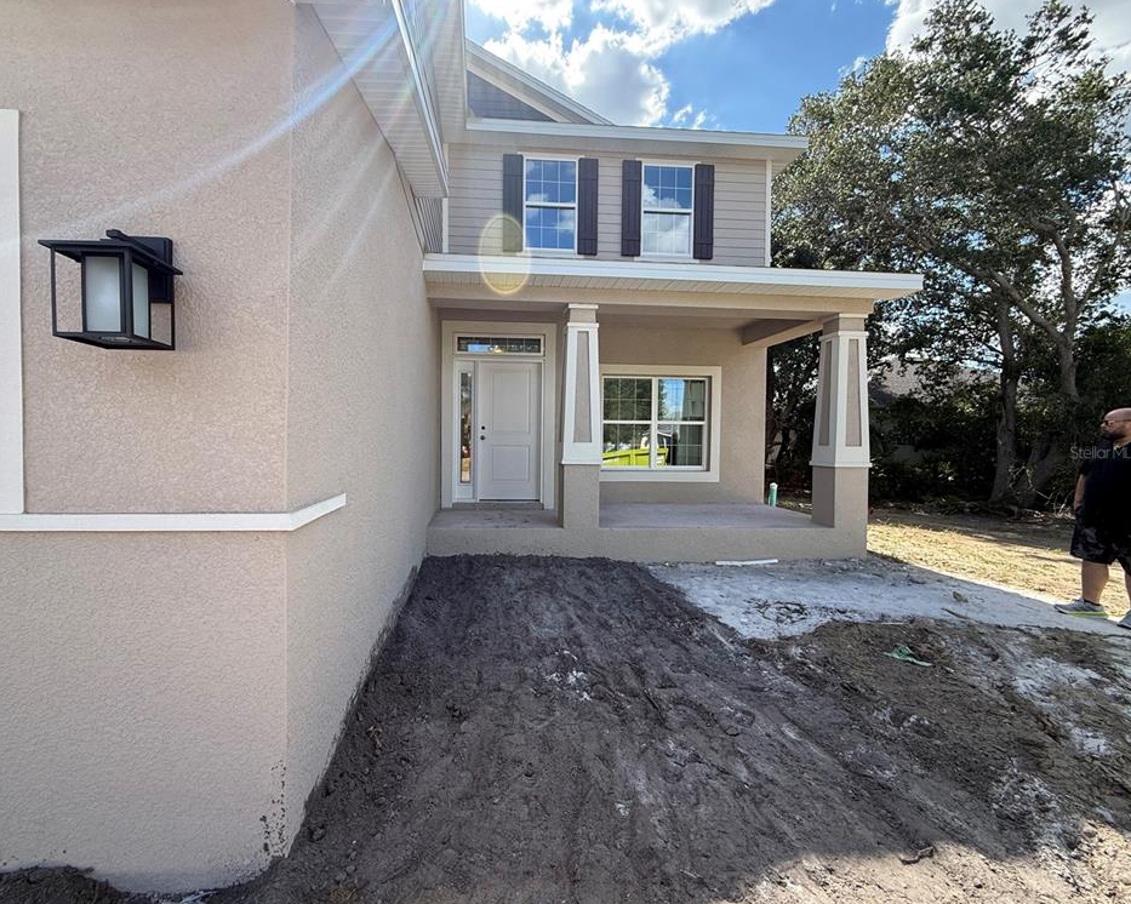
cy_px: 452
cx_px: 522
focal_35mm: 15
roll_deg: -0.7
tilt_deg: -0.4
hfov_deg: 96.6
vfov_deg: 84.0
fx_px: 502
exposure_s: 1/686
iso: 50
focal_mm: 2.22
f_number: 2.2
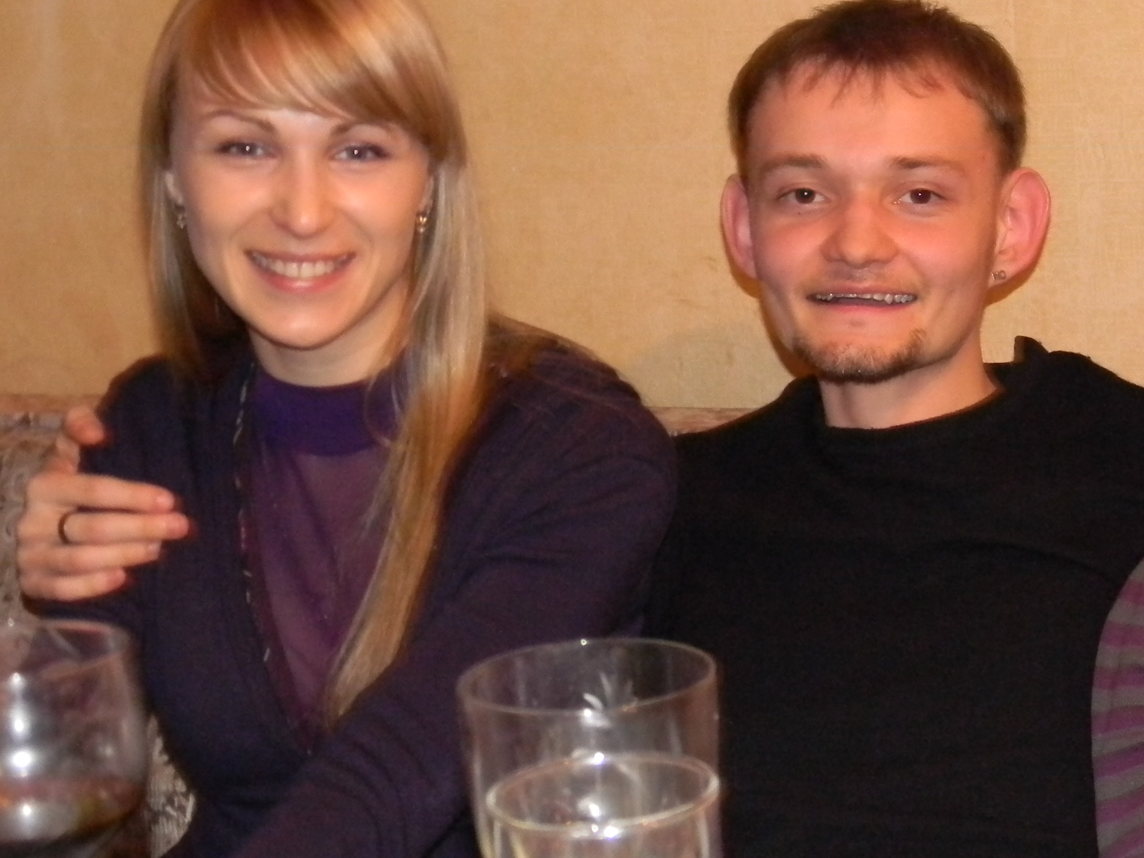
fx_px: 2644
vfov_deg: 18.2
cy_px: 143
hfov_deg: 24.3
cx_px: 761
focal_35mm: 80
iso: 400
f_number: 3.9
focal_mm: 8.6
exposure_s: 1/8
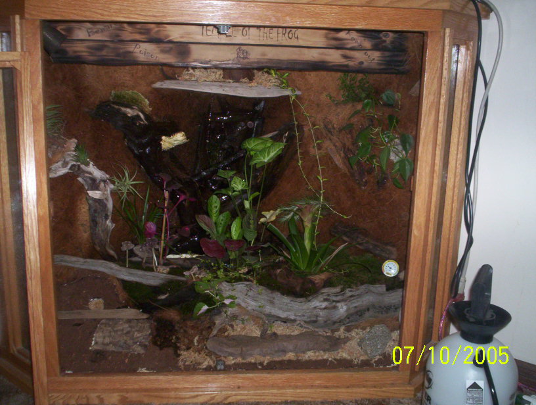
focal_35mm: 38
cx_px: 268
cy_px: 202
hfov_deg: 48.9
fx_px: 590
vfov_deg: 37.9
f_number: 4.5
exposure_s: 1/60
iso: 140
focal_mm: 4.99
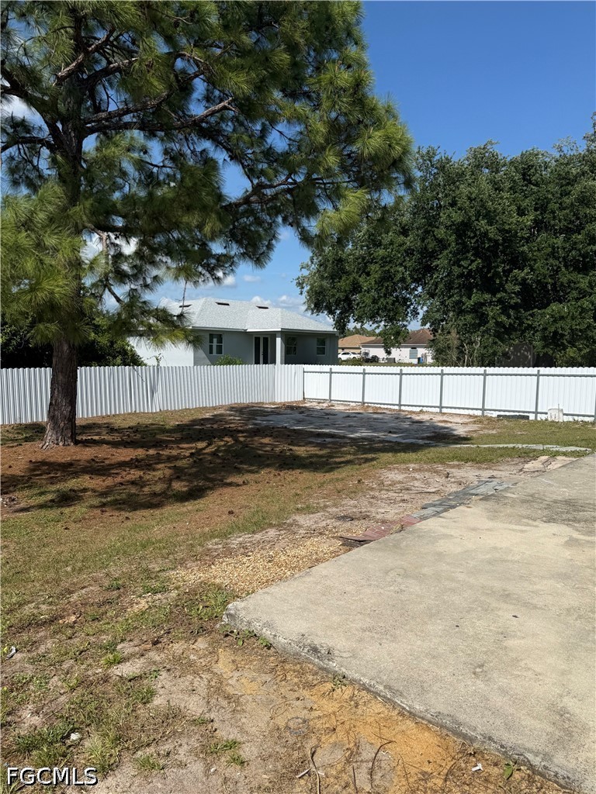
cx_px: 298
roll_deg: -0.9
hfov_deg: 56.8
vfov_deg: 71.6
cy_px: 397
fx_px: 551
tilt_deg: -4.5
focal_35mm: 24
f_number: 1.78
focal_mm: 6.76
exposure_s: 1/8130
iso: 80
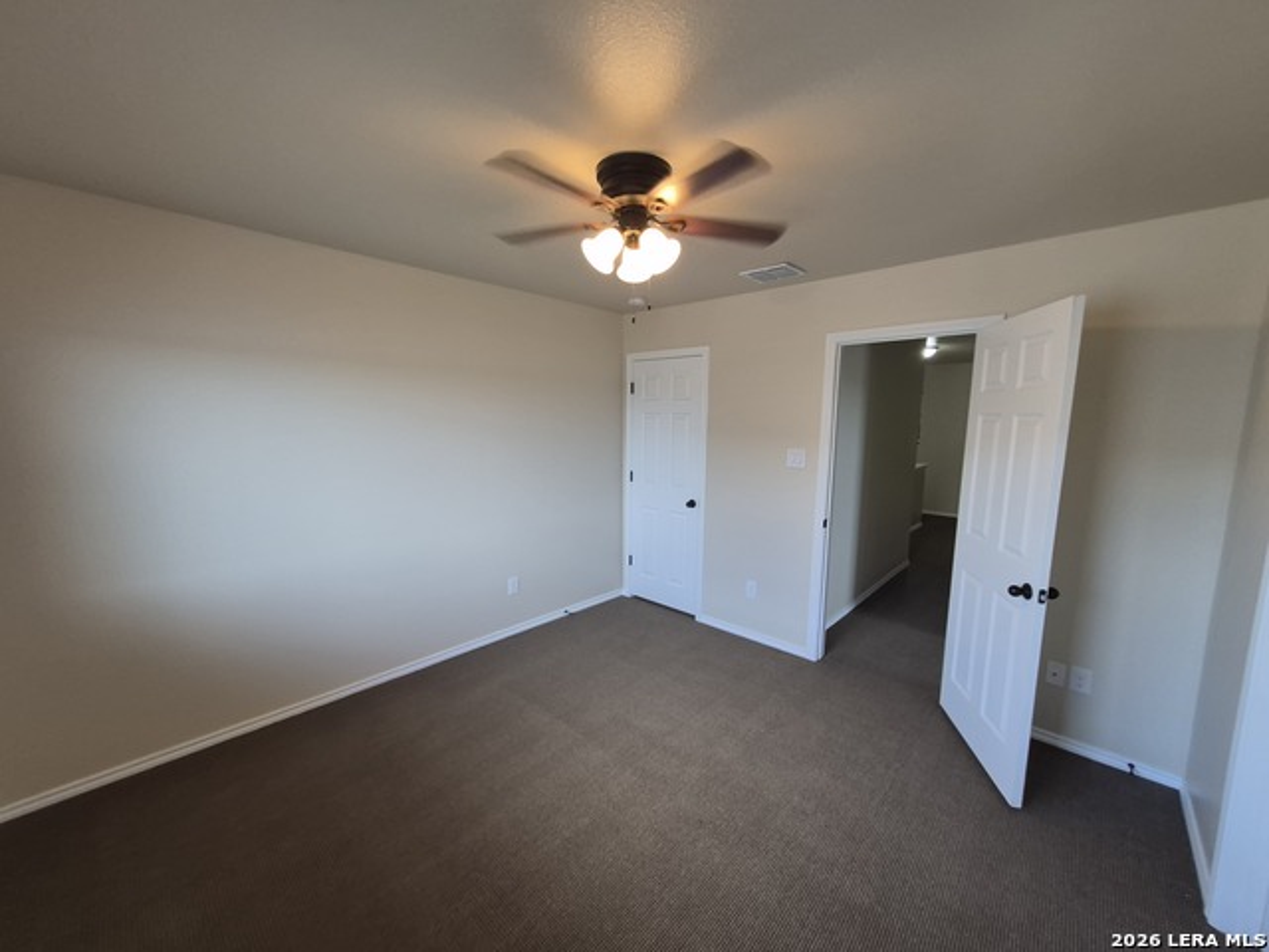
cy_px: 476
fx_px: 477
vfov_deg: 89.9
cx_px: 634
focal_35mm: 13
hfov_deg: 106.2
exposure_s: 1/60
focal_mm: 1.74
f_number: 2.2
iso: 125
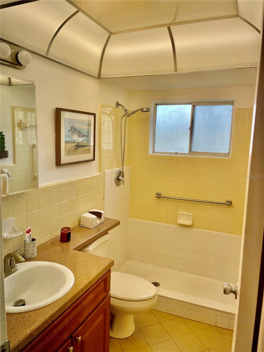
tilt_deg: -7.8
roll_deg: -1.1
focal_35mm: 26
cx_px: 132
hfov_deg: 53.1
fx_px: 264
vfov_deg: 67.3
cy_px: 176
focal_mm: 4.2
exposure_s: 1/418
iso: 32
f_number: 1.6
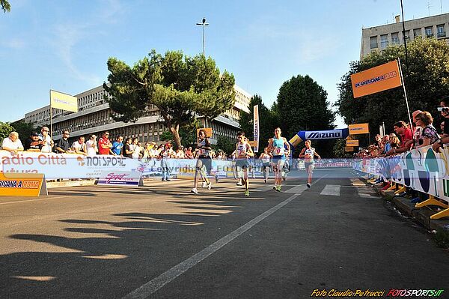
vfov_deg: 53.1
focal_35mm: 24
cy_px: 150
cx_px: 224
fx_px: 299
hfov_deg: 73.8
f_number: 6.3
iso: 400
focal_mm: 24
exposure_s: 1/500
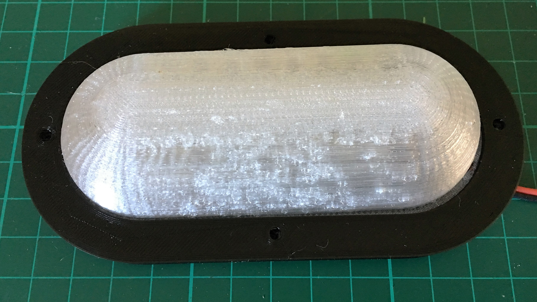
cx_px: 266
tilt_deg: -68.4
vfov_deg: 33.7
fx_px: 498
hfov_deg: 56.6
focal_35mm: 35
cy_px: 129
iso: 100
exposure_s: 1/17
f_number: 2.2
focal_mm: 4.15
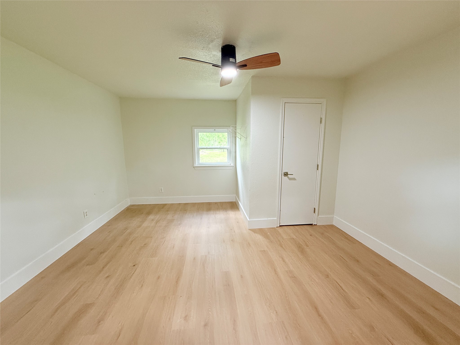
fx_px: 186
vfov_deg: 85.7
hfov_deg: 102.1
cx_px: 230
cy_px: 172
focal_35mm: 14
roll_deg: -0.2
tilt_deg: -8.6
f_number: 2.2
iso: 320
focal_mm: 2.22
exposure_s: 1/120
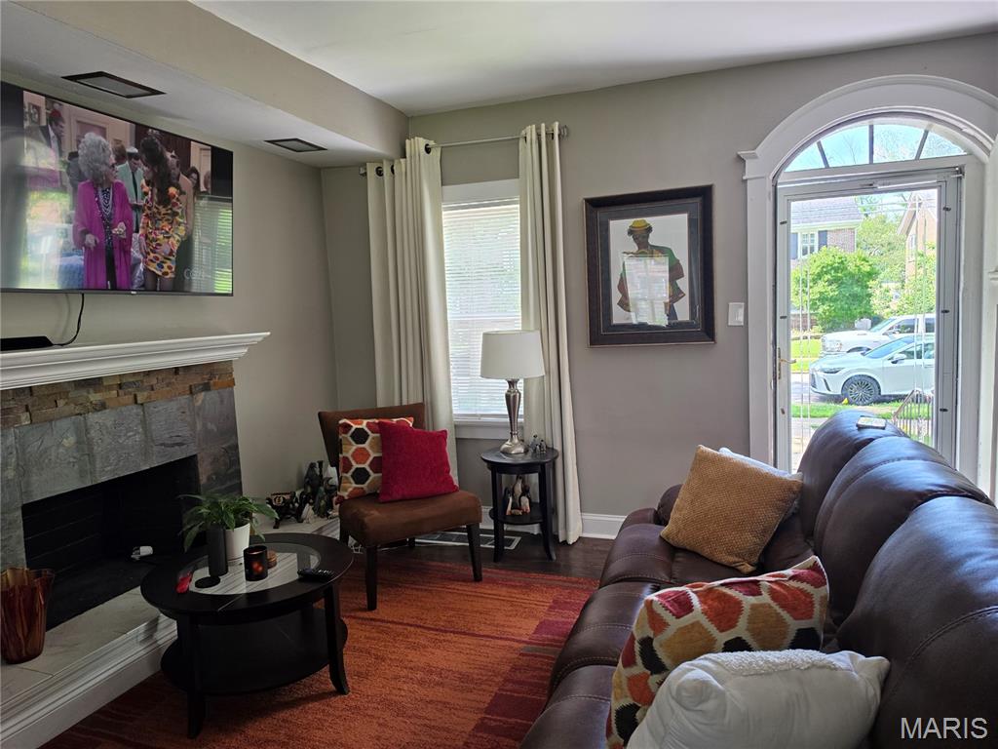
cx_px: 499
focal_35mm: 23
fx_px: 663
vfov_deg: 58.9
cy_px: 374
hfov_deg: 73.9
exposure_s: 1/180
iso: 100
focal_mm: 6.5
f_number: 1.4
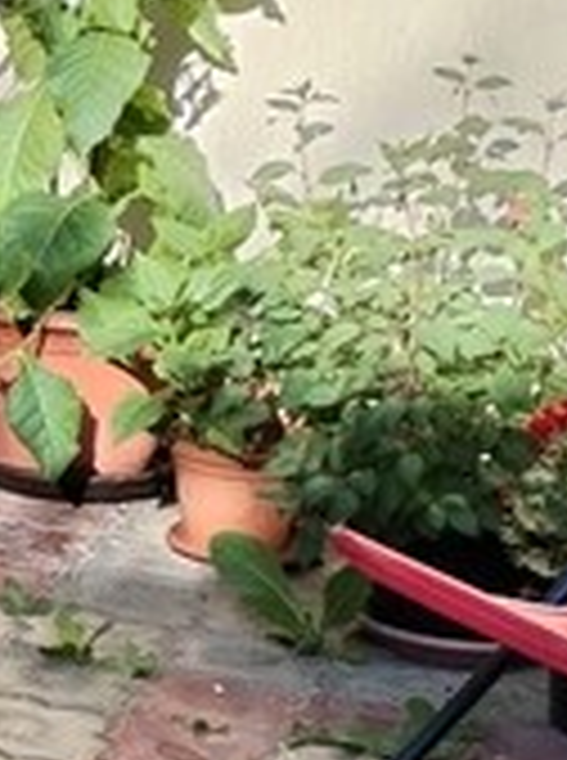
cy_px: 459
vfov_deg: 12.5
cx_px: -945
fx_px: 3464
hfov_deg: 8.3
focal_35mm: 158
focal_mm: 4.75
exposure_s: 1/271
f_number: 1.8
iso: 100
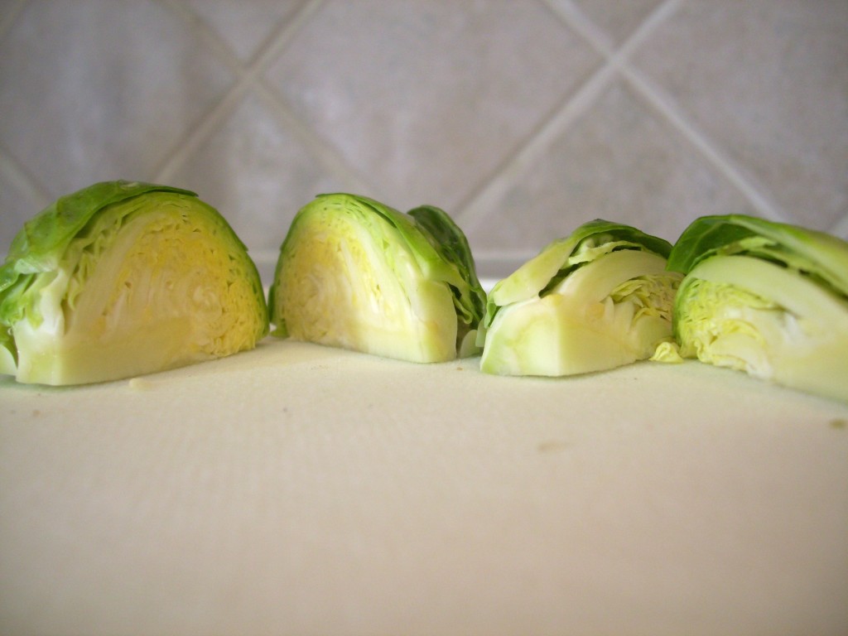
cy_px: 318
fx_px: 833
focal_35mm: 34
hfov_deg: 54.0
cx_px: 424
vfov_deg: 41.8
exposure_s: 1/25
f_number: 2.9
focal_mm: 5.7
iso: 80
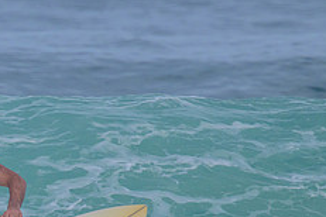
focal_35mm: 2698
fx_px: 24430
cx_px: -88
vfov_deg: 0.5
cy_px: 256
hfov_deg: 0.8
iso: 800
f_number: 11
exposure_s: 1/2000
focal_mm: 800
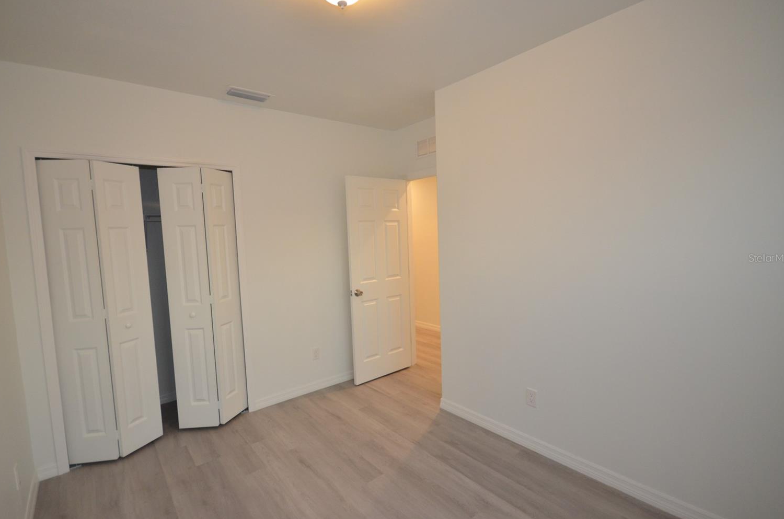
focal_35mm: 16
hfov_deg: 96.8
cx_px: 377
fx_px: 348
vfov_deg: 73.5
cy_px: 258
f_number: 4
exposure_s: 1/60
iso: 800
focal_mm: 10
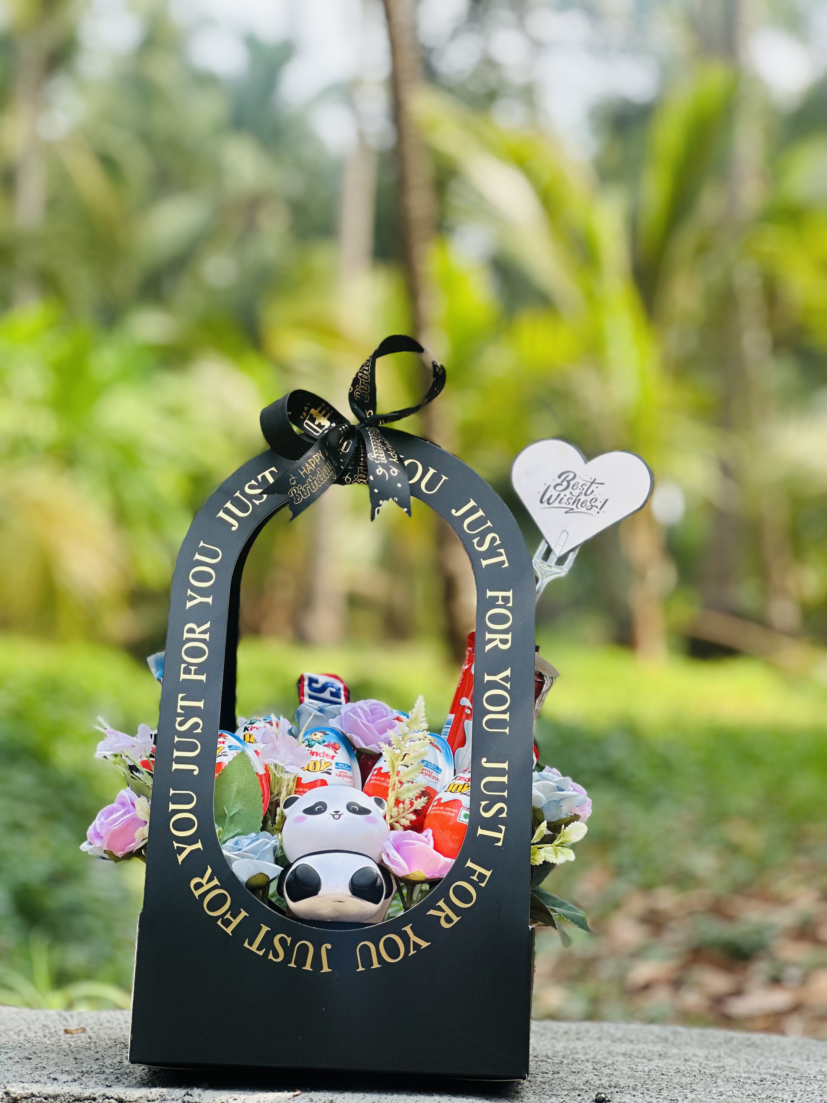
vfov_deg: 25.3
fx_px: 2453
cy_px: 552
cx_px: 414
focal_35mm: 77
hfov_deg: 19.1
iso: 25
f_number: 2.8
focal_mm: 9
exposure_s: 1/121
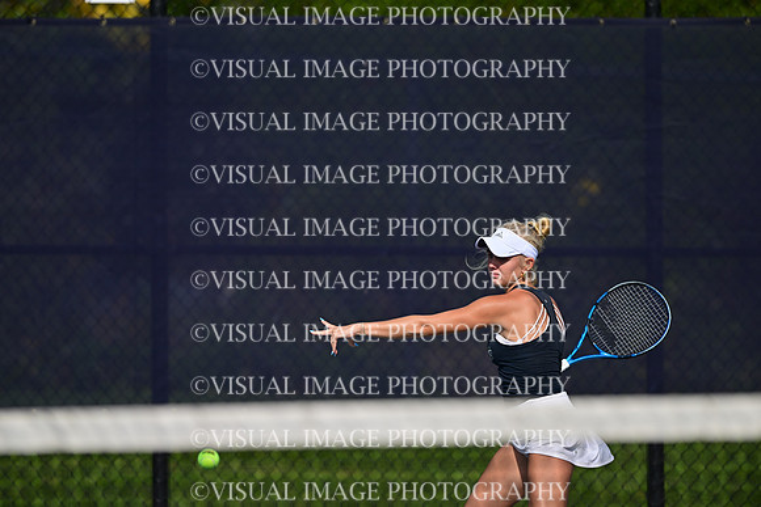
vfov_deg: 3.4
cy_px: 254
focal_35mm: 400
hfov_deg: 5.2
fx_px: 8457
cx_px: 380
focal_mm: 400
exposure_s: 1/1600
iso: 64
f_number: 4
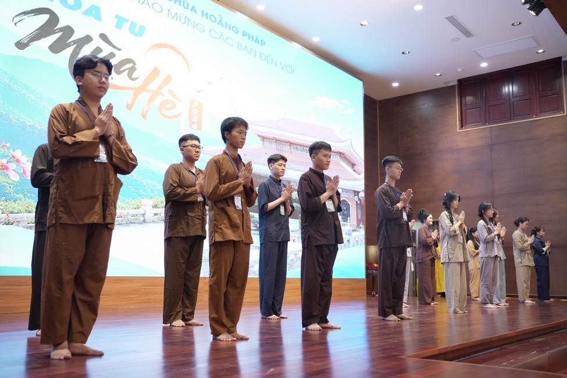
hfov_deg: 54.4
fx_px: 551
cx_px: 284
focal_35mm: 35
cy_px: 189
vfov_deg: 37.9
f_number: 2.8
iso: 4000
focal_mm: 35
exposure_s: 1/200
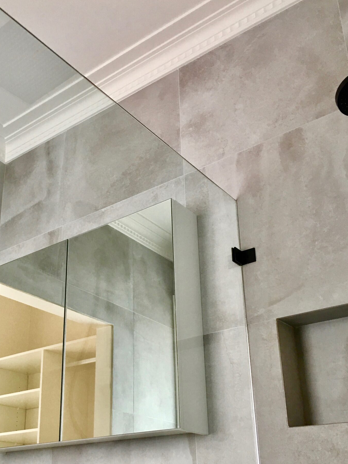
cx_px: 124
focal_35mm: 41
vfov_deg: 45.2
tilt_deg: +21.1
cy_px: 301
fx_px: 550
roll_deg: +0.3
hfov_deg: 34.9
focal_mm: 4.15
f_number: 2.2
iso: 40
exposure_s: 1/17
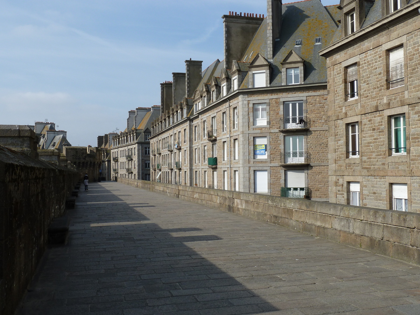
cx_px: 210
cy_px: 158
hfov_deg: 50.1
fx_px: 449
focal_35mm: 37
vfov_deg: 38.7
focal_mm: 6.1
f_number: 5
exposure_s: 1/400
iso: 80
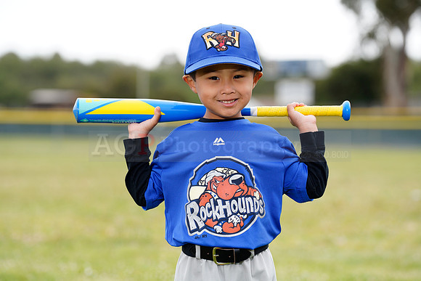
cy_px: 140
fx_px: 1719
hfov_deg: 14.0
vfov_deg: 9.3
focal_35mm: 147
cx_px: 210
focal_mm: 147
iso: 100
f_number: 4.5
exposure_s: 1/250
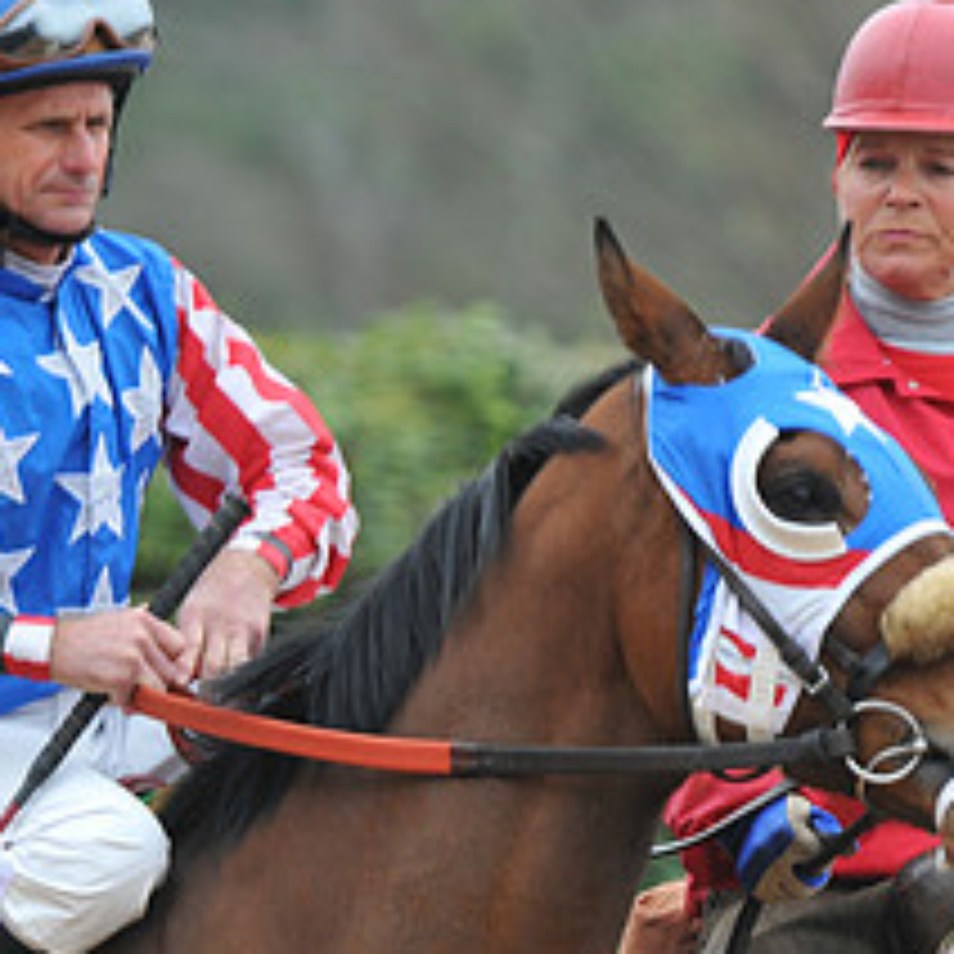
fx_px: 32521
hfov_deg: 1.7
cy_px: 799
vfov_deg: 1.7
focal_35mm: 1043
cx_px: 410
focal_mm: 300
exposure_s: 1/160
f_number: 5.3
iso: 200
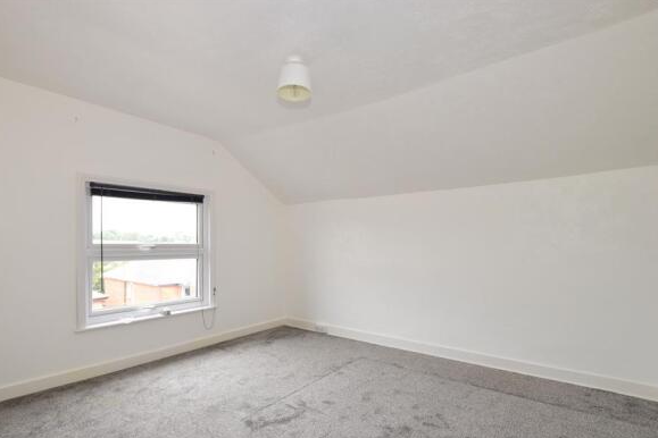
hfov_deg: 92.9
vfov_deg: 70.2
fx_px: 311
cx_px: 294
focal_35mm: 17
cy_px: 243
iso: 640
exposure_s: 1/125
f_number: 6.3
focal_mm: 10
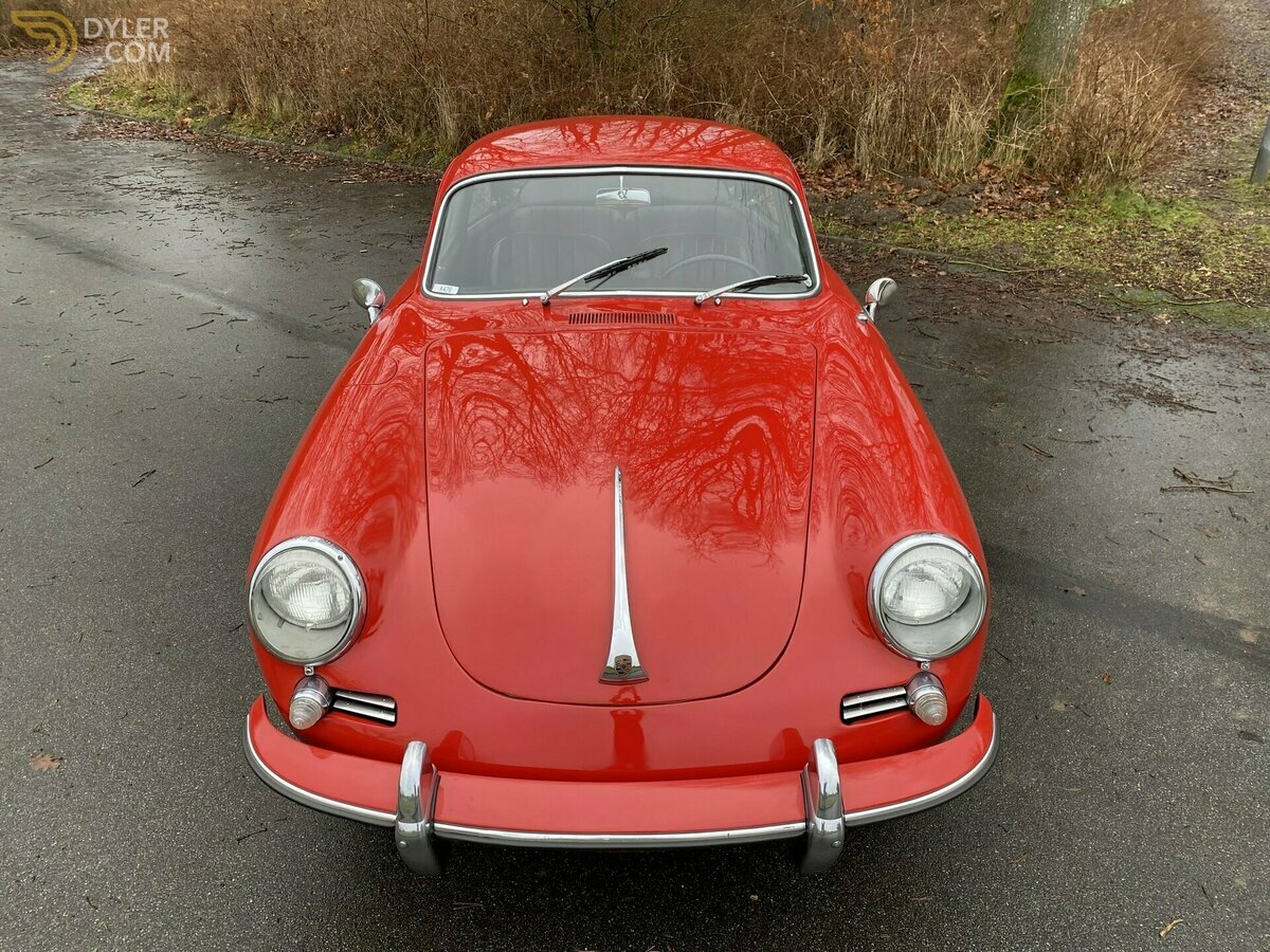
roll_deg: +2.7
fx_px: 954
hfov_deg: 67.3
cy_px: 476
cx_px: 635
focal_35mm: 26
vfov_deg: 53.1
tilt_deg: -28.3
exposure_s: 1/122
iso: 64
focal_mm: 4.25
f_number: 1.8
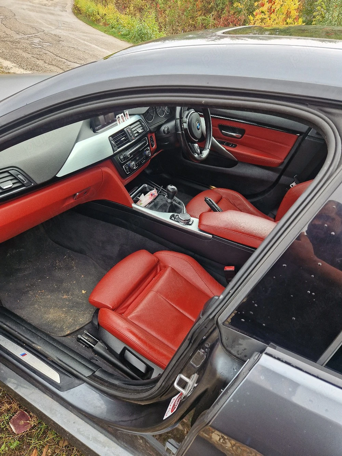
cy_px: 228
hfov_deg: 58.9
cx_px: 171
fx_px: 303
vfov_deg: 73.9
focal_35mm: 23
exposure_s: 1/182
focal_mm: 5.4
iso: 50
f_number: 1.8
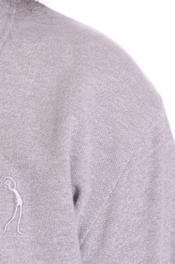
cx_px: -163
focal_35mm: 524
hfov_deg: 2.6
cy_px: -105
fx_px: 3839
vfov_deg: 3.9
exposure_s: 1/60
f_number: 11
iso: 160
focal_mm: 85
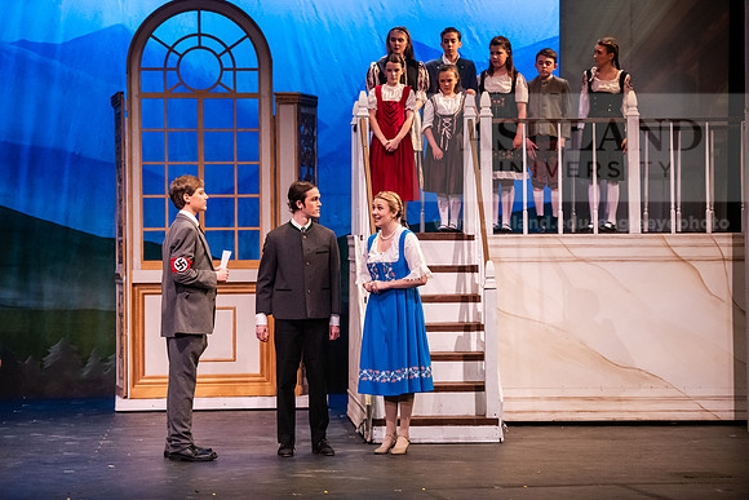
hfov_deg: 20.0
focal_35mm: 102
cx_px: 374
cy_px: 250
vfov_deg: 13.4
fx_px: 2123
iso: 4000
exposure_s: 1/250
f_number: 3.2
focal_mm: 102
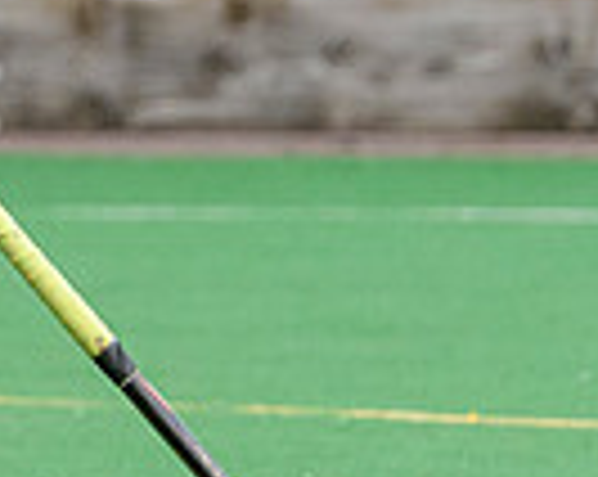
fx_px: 37961
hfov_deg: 0.9
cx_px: -276
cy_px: -10
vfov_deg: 0.7
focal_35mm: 2148
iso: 640
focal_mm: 200
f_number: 4
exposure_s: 1/2000
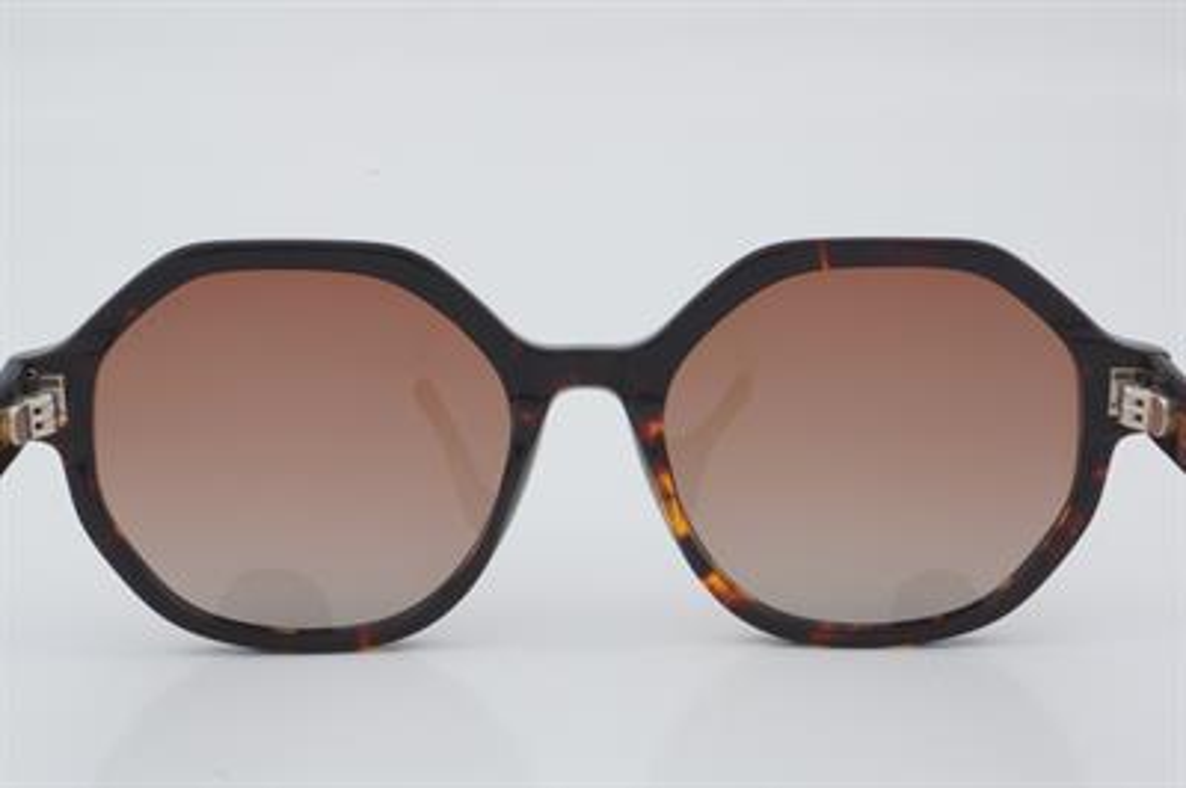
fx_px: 2716
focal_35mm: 82
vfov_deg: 16.5
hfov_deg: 24.6
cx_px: 593
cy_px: 394
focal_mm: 55
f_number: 32
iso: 100
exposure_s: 1/3
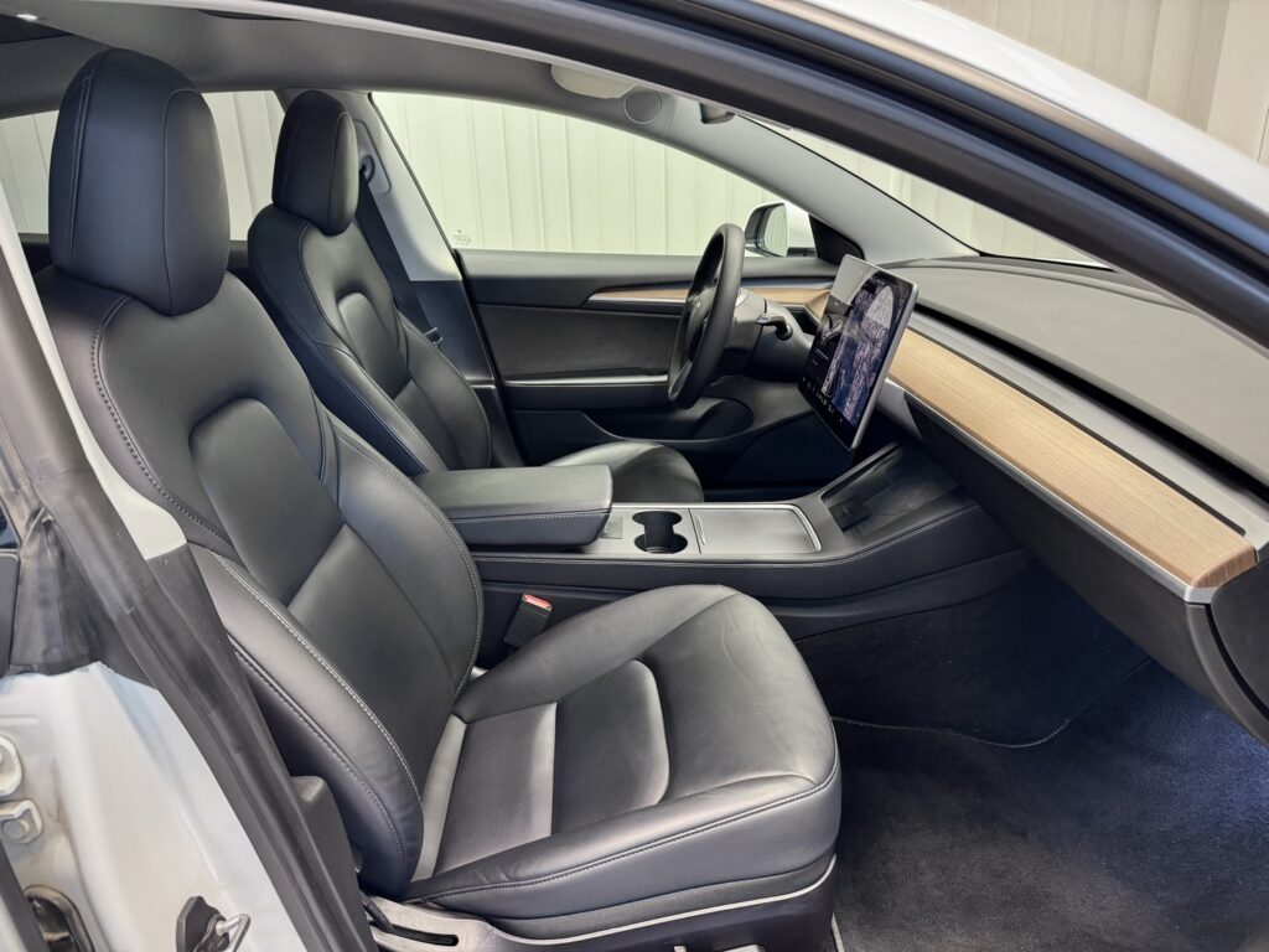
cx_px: 634
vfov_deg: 56.8
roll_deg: +1.7
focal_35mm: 24
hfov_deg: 71.6
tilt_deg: -19.9
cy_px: 476
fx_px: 880
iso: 400
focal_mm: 6.76
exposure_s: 1/50
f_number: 1.78
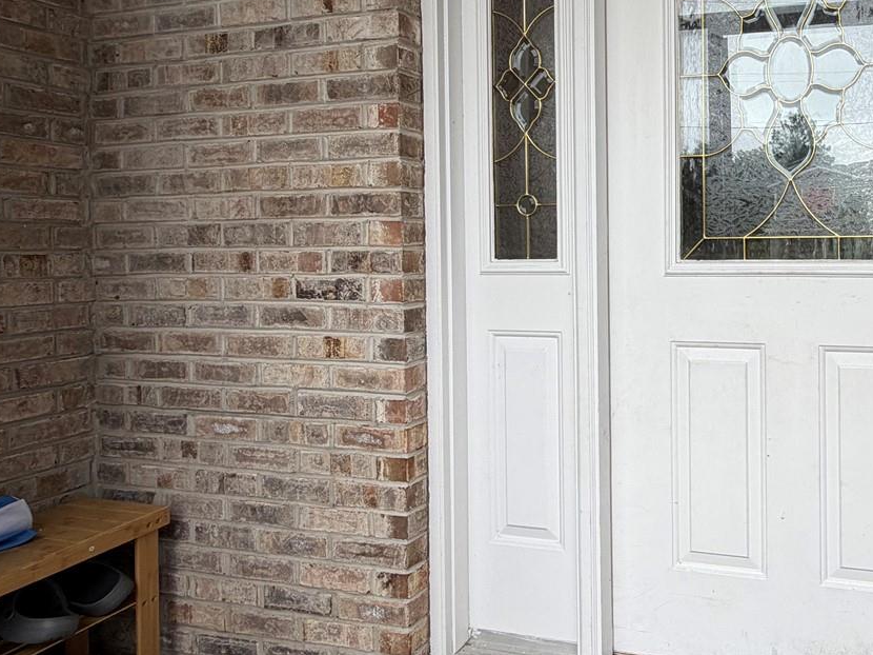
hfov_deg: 59.0
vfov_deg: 50.8
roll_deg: +0.8
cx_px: 727
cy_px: 244
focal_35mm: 27
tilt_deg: -0.4
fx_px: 681
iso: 40
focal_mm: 2.22
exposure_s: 1/148
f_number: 2.2
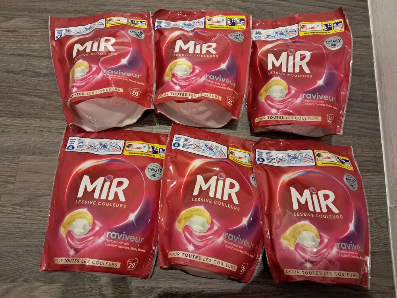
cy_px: 149
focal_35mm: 27
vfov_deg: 51.4
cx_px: 198
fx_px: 310
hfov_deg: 65.3
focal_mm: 4
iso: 800
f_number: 1.8
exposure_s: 1/33
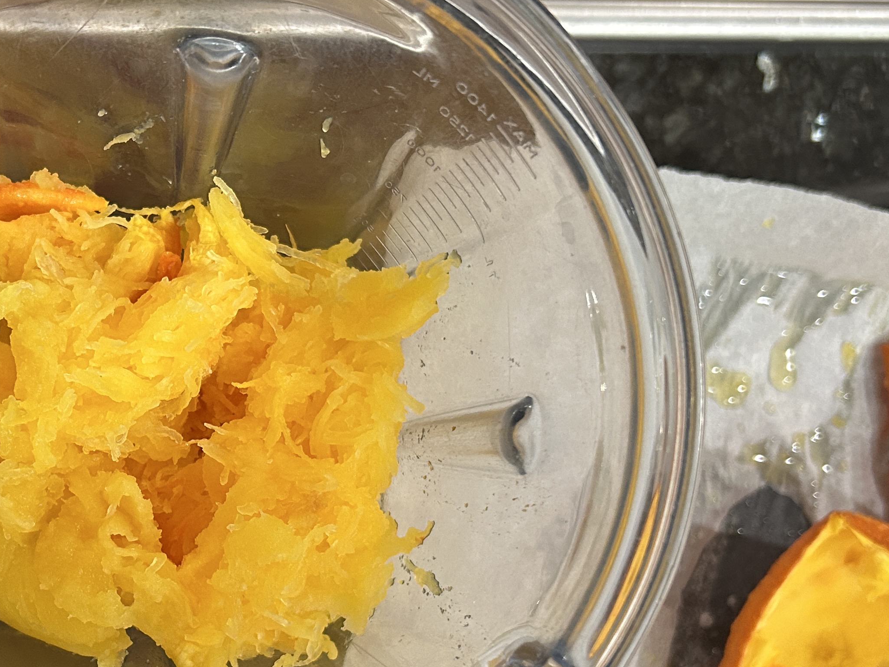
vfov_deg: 28.4
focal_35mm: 51
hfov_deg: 36.8
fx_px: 1310
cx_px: 250
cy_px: 422
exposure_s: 1/60
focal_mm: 5.7
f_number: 1.5
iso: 320
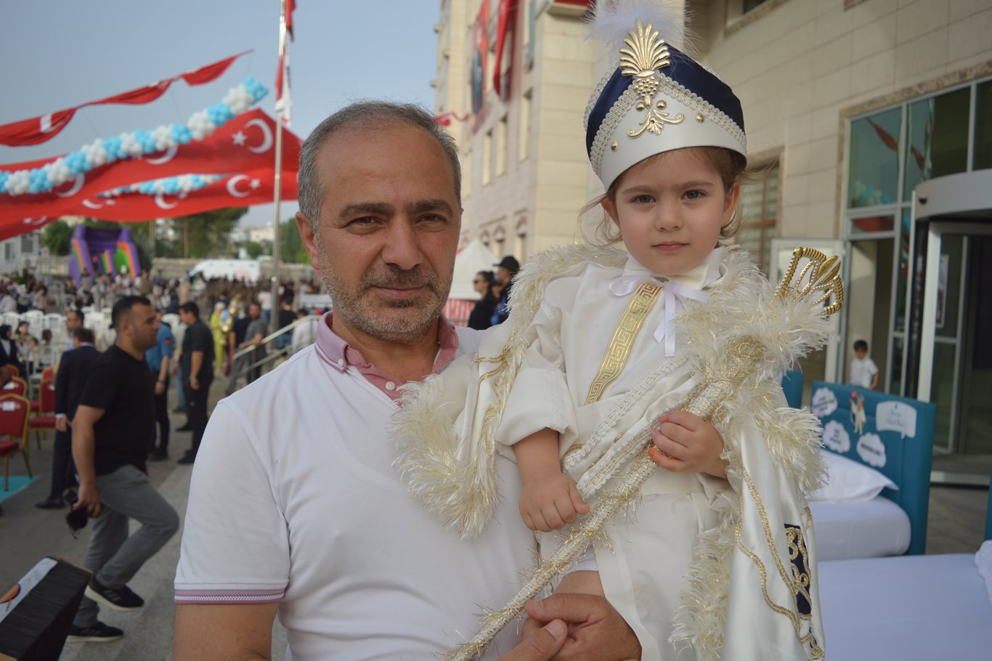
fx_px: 744
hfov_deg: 67.4
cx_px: 496
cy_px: 330
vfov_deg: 47.9
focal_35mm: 27
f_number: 3.5
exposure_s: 1/800
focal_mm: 18
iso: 100
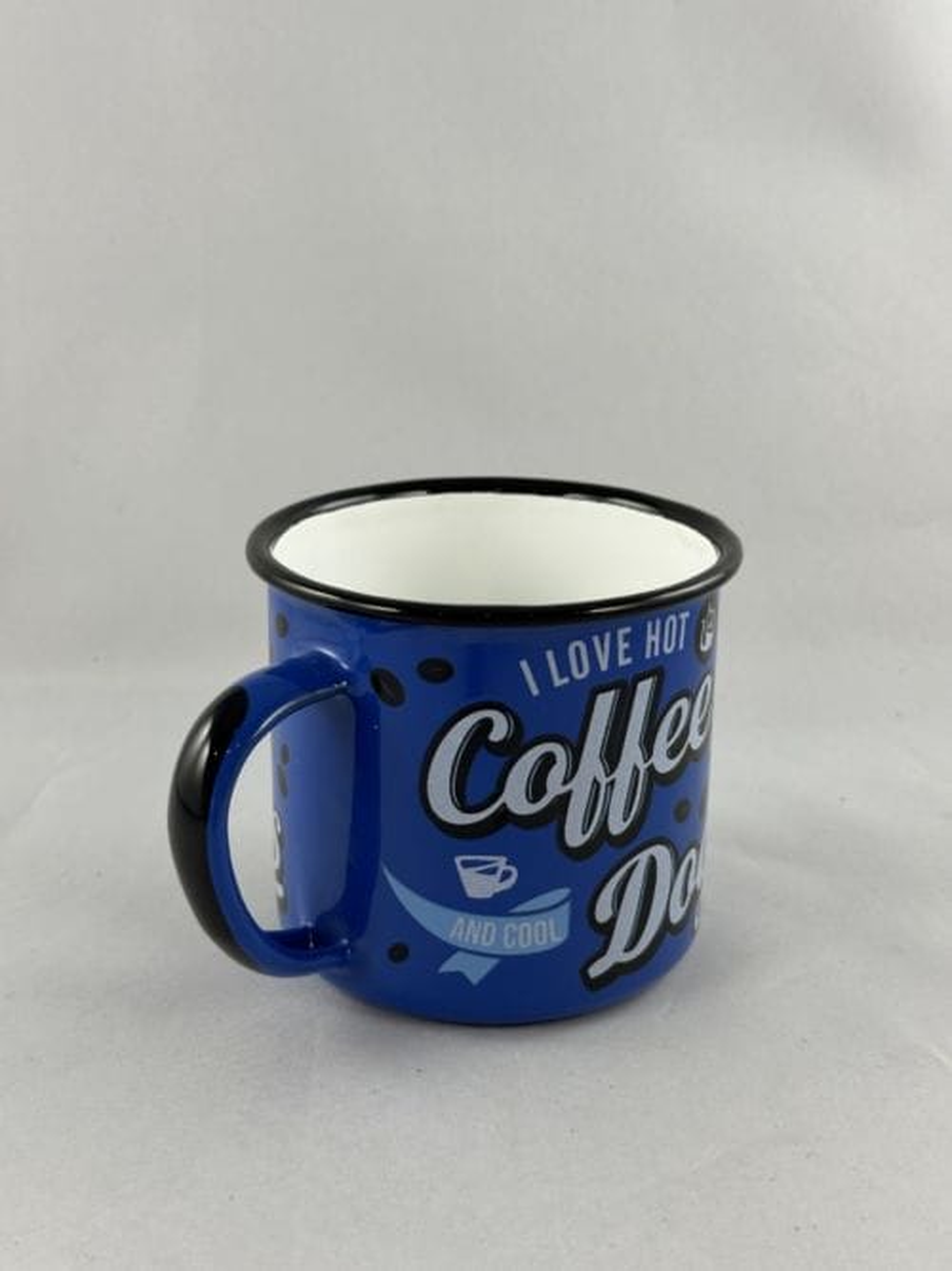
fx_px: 1761
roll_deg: -1.2
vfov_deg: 39.7
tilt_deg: -18.9
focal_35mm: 48
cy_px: 636
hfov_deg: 30.3
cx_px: 476
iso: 50
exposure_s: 1/100
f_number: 1.78
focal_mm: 6.86
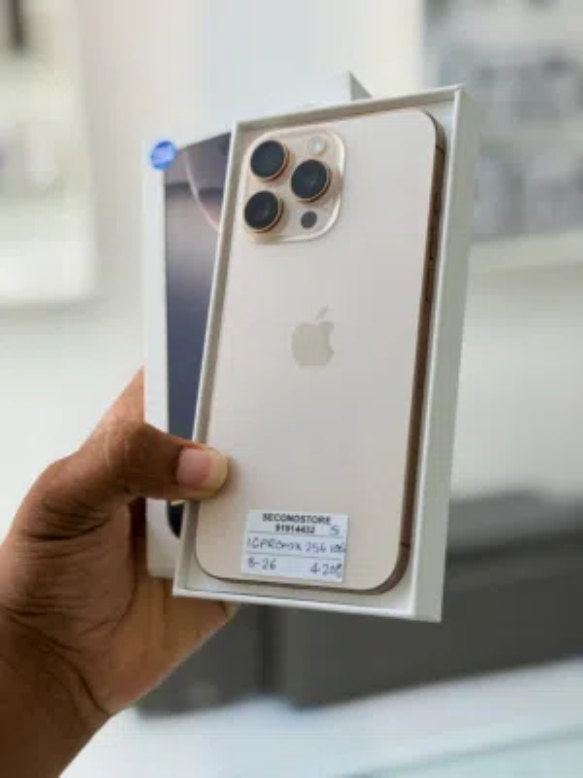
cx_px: 292
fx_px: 1078
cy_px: 389
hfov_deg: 30.3
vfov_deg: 39.7
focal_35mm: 48
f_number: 1.78
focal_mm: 6.76
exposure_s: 1/392
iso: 64
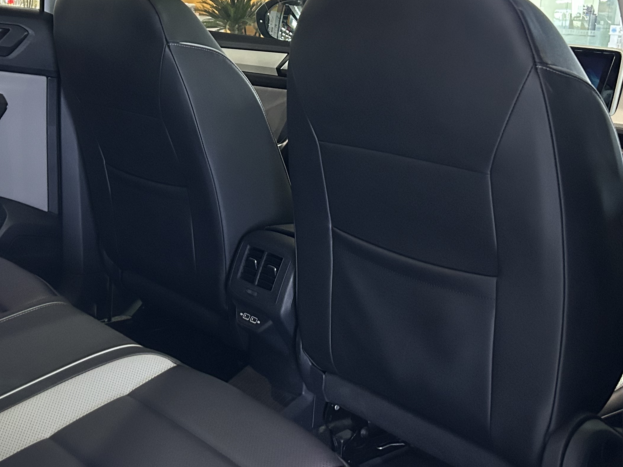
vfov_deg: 29.0
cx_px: 275
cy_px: 184
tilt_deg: -10.8
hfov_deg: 38.1
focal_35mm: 50
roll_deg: -4.0
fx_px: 900
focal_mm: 5.7
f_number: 1.5
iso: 640
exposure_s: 1/33
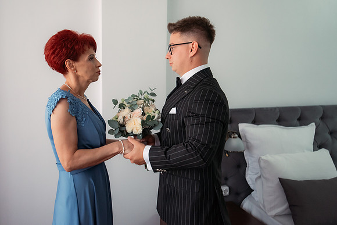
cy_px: 96
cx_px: 141
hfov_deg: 53.4
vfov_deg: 37.2
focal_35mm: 36
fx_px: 333
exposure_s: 1/160
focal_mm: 30
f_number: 2.8
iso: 1600
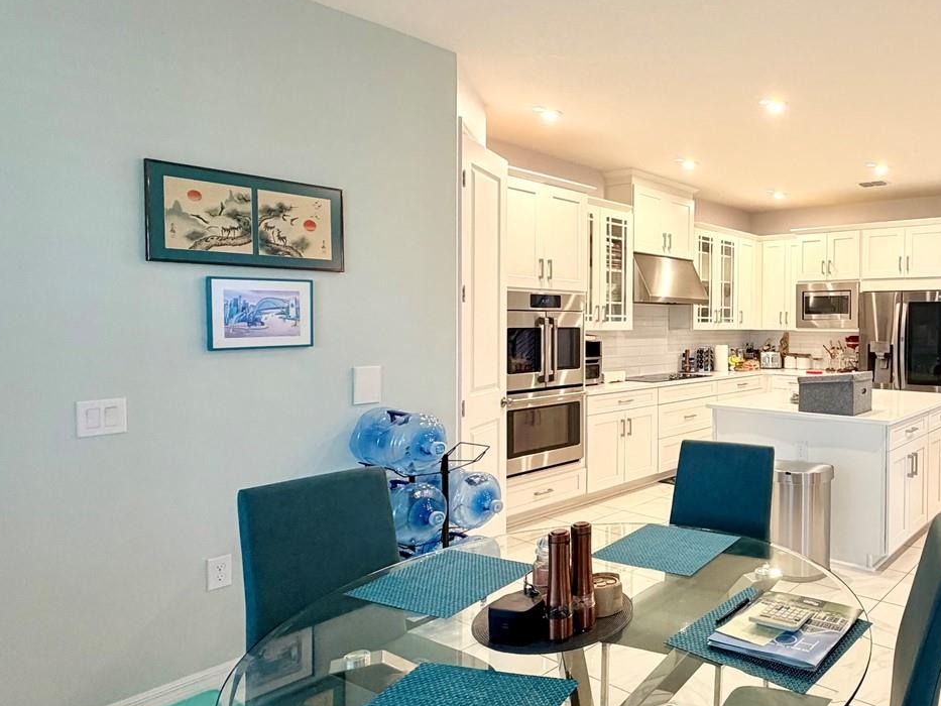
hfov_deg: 64.9
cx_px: 758
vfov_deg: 56.8
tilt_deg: -1.6
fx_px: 652
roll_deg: -0.7
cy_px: 336
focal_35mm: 24
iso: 250
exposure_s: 1/60
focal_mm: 2.22
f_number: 2.2
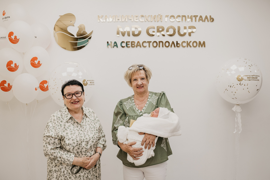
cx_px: 135
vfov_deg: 37.9
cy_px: 90
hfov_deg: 54.4
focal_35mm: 35
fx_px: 262
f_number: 4.5
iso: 400
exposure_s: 1/160
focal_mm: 35
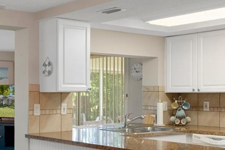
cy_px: 82
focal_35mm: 63
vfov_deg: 21.7
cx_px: 9
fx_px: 391
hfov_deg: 30.2
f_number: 8
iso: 320
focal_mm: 13
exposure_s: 1
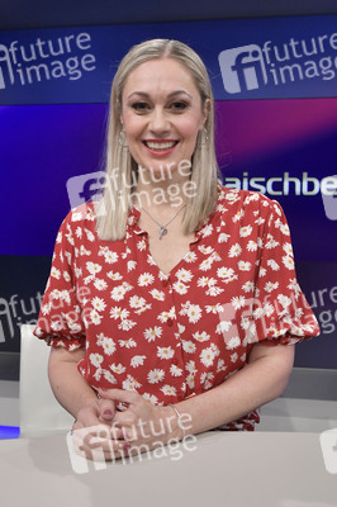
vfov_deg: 63.7
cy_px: 254
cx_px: 168
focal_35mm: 29
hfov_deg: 44.9
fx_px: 408
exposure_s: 1/200
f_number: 6.3
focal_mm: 29
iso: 2500
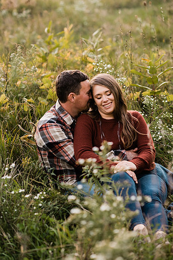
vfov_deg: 23.9
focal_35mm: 85
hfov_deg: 16.0
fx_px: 614
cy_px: 130
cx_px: 86
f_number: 2.5
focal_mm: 85
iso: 500
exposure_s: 1/200
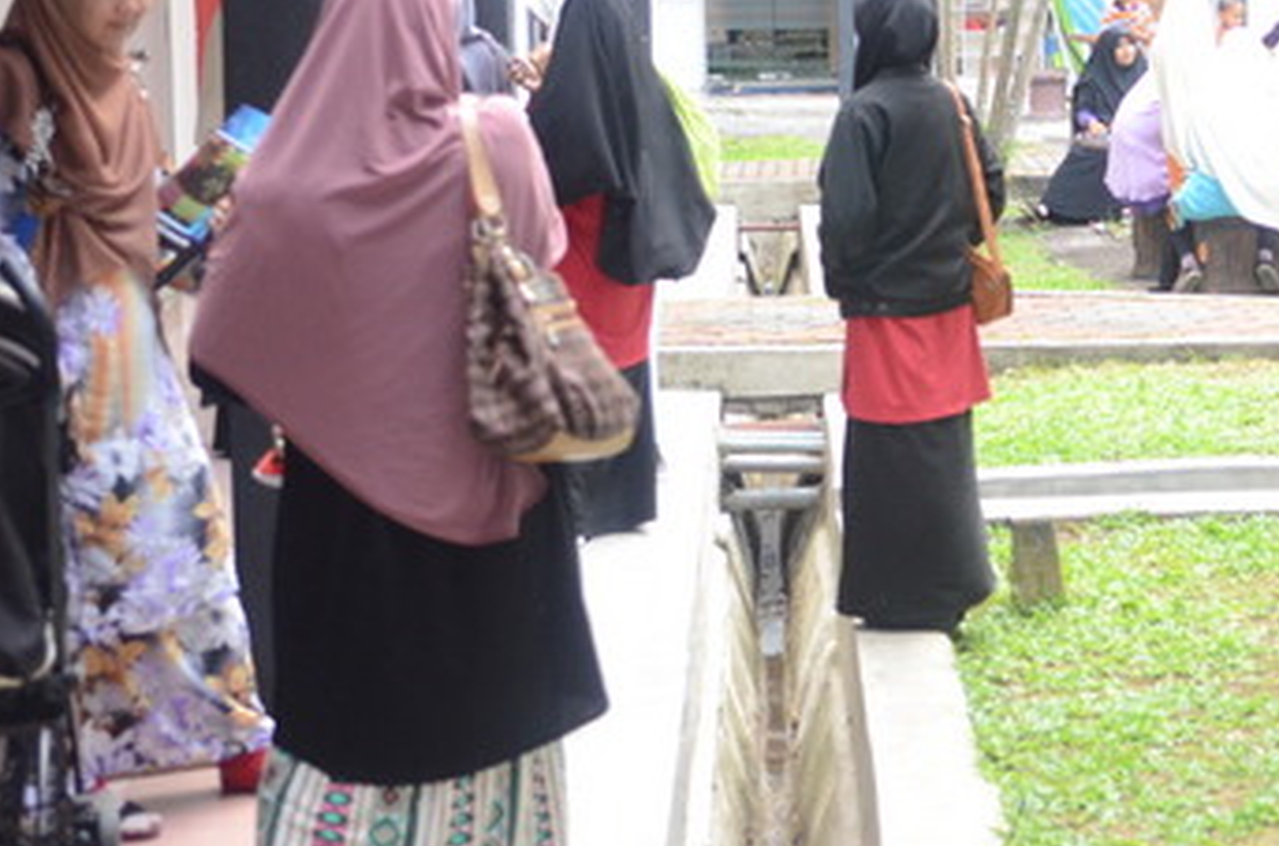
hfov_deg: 23.8
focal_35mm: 84
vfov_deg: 16.1
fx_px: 2977
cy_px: 160
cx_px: 1040
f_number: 2.8
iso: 1600
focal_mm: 30
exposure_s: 1/1000
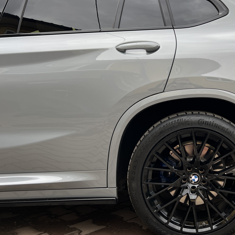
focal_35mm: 43
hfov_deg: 38.0
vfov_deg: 39.2
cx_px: 181
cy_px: 117
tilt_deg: -5.4
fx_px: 330
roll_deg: +1.5
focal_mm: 5.7
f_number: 1.5
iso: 50
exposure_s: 1/448
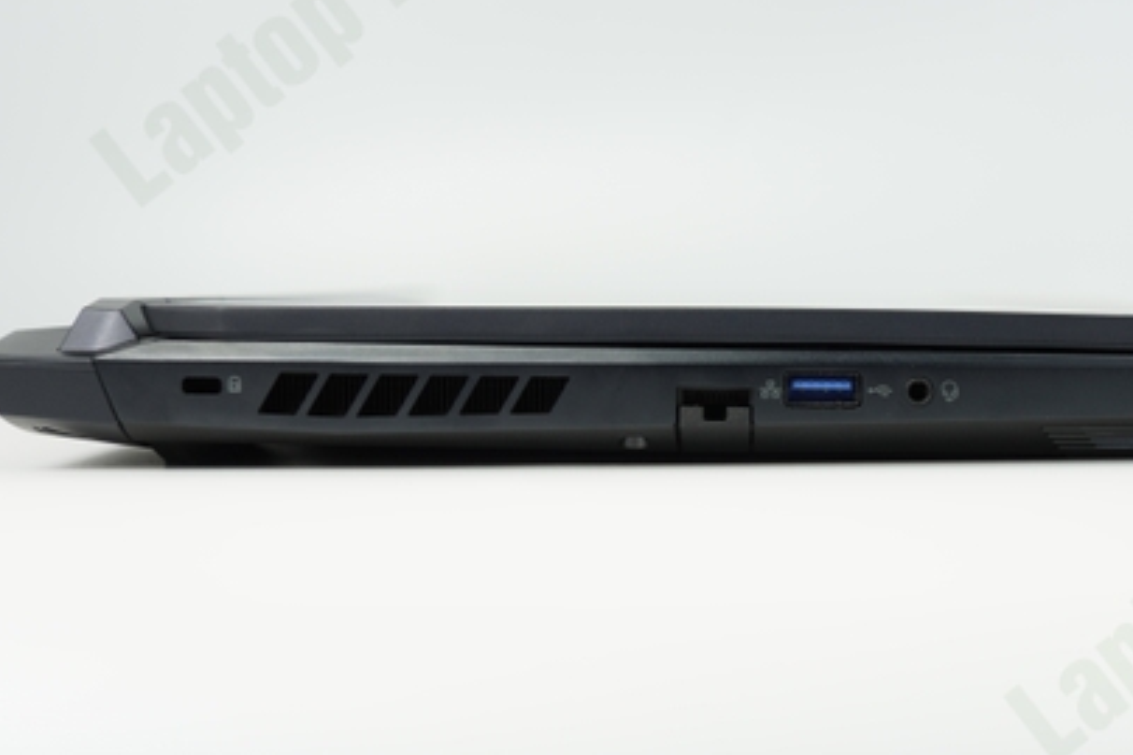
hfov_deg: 35.5
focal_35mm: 56
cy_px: 365
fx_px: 1754
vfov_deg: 24.3
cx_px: 743
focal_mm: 25
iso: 100
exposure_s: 1/160
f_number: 2.8
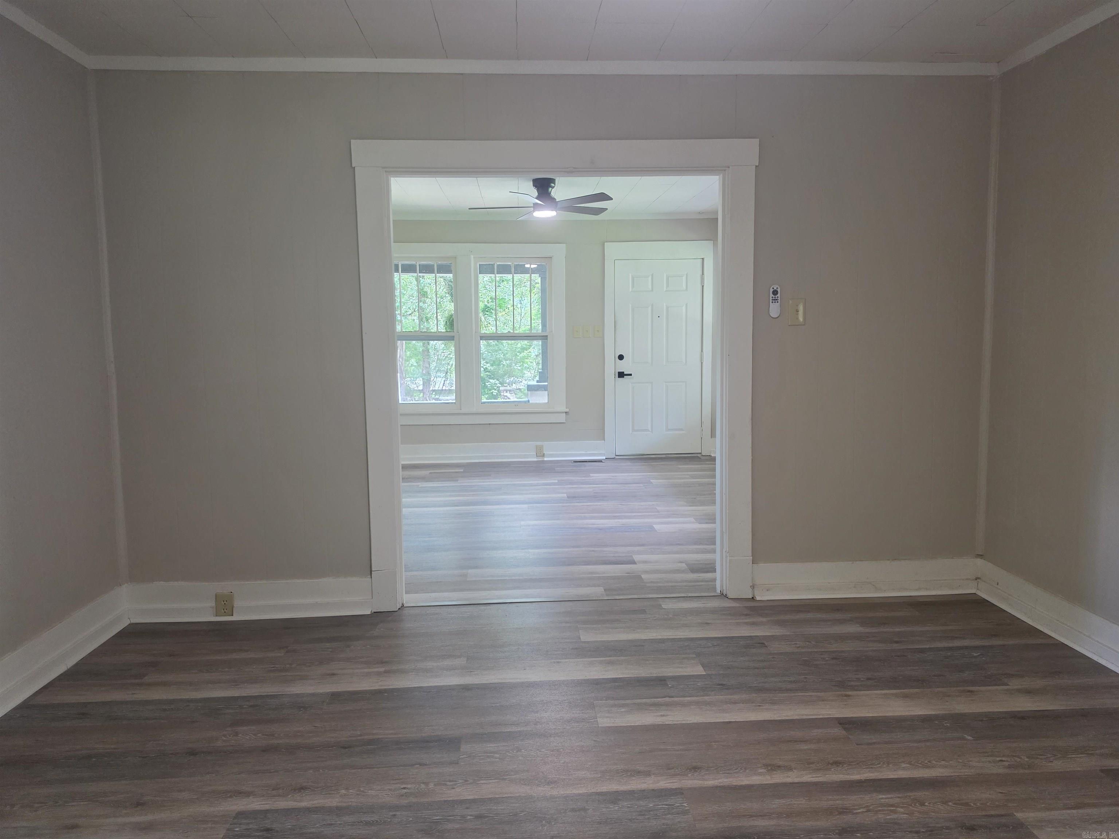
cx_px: 560
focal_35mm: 23
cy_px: 420
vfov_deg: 58.9
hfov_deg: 73.9
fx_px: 744
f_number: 1.4
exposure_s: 1/120
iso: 250
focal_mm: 6.5
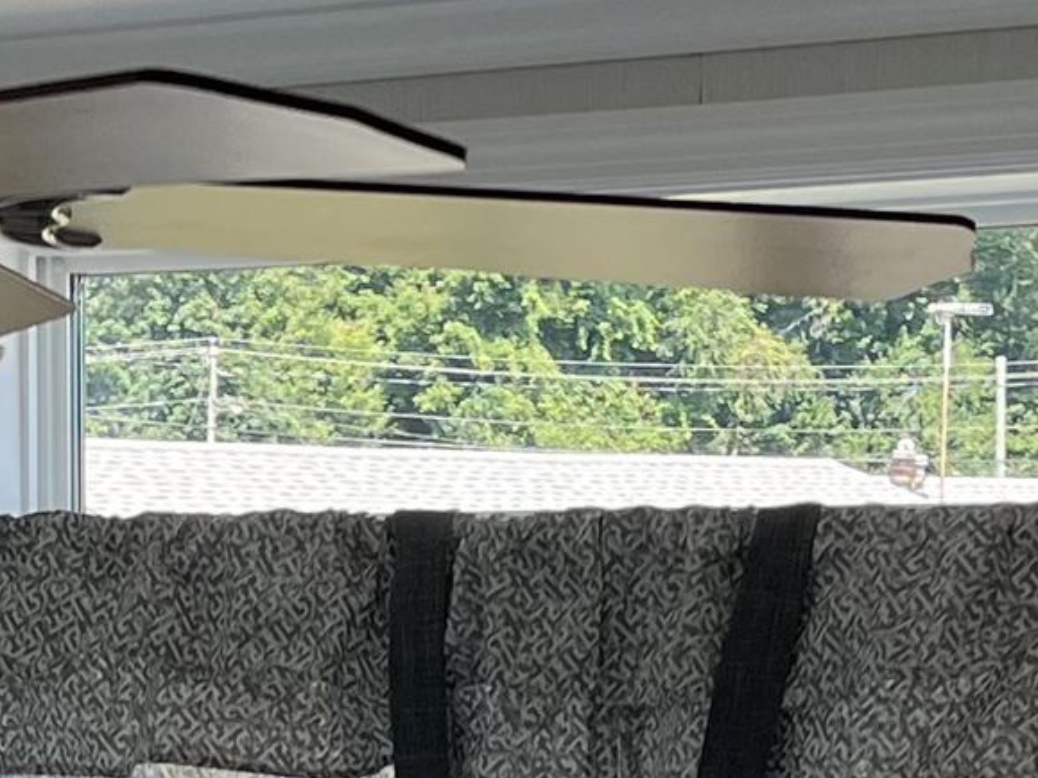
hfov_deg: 14.2
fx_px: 4137
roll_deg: +0.7
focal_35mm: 138
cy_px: 1642
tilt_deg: -15.7
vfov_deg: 9.9
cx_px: 183
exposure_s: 1/340
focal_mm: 5.1
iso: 50
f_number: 1.6
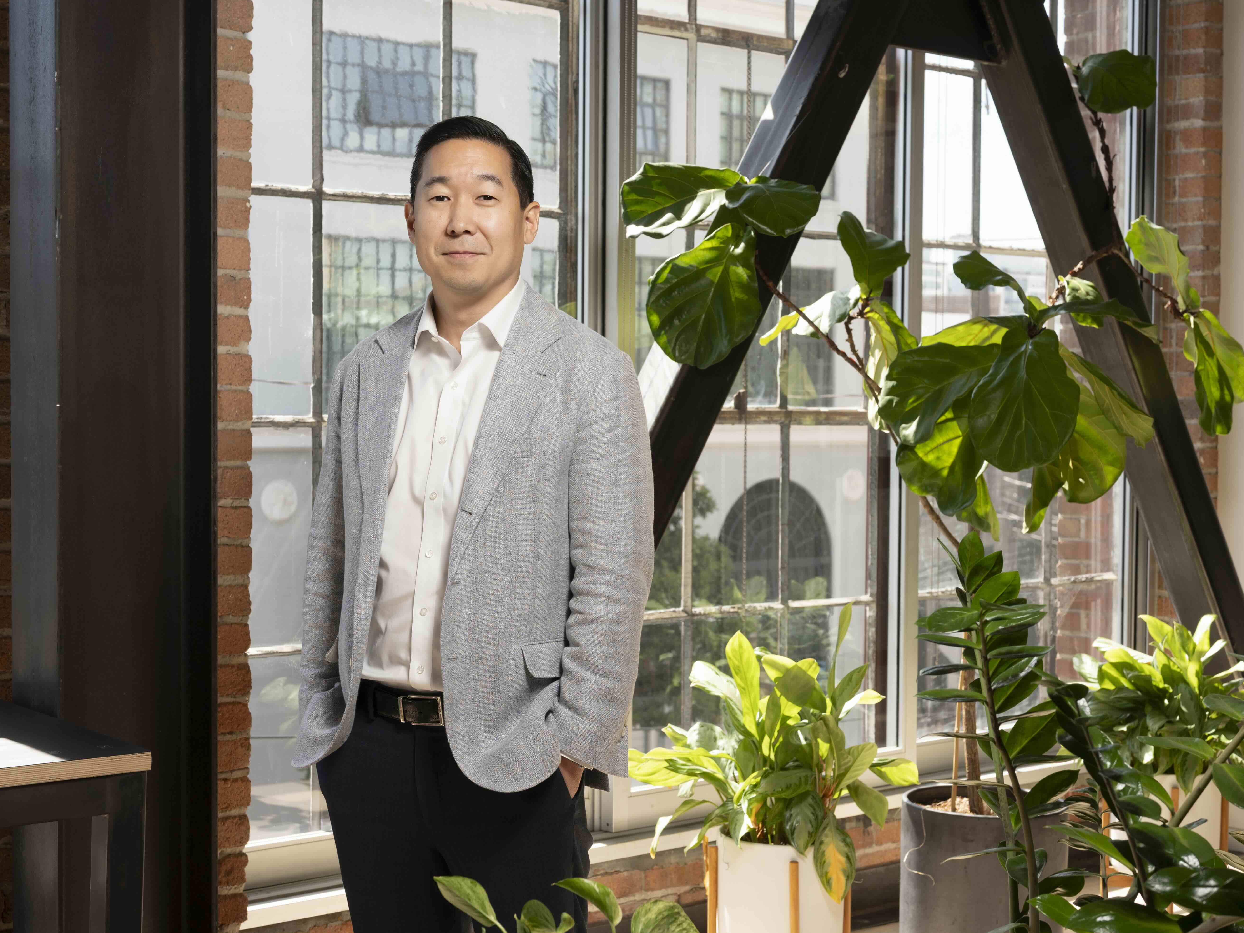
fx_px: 1977
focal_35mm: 55
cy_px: 473
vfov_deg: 26.6
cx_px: 585
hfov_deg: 34.9
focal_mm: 50
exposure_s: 1/200
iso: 250
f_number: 8
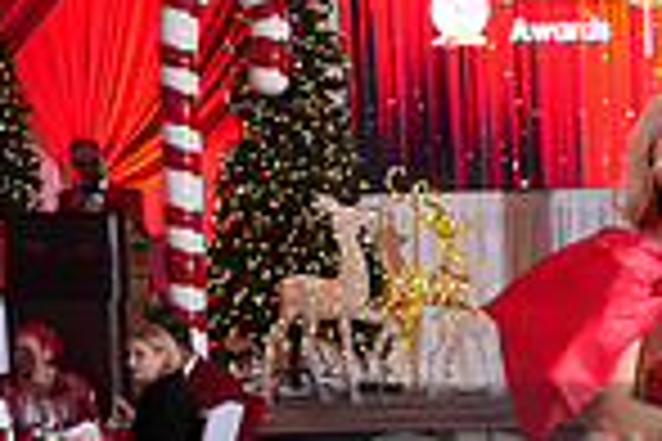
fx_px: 2243
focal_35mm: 122
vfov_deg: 11.1
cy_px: 502
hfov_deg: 16.1
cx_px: 793
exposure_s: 1/200
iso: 3200
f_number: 4
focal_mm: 31
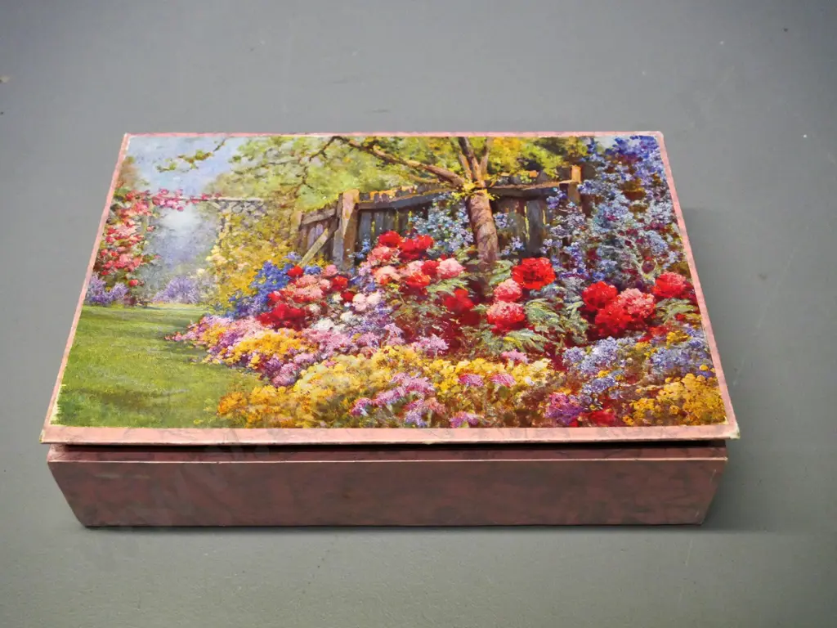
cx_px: 418
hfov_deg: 42.9
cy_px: 314
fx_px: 1064
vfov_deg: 32.9
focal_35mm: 44
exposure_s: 1/320
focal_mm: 22
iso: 3200
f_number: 5.6
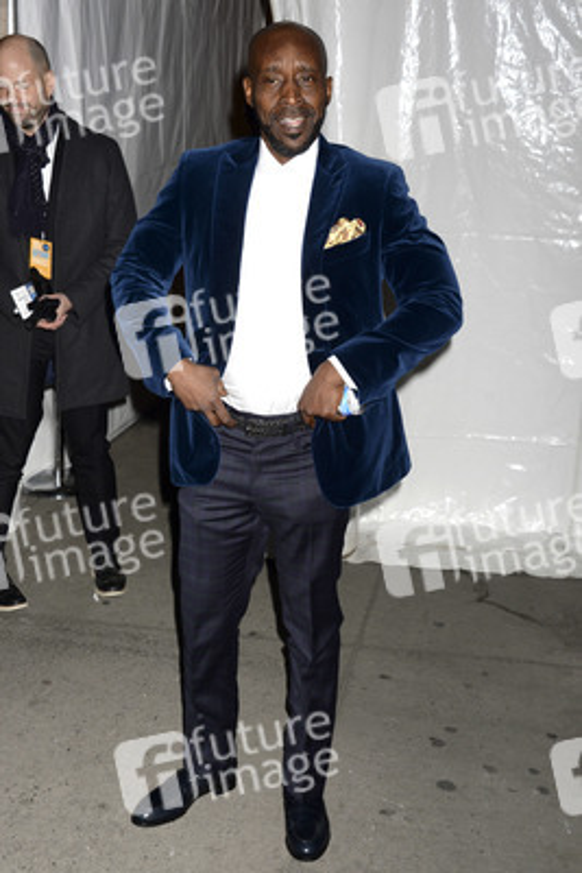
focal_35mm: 48
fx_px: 1163
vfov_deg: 41.1
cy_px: 436
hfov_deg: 28.1
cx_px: 291
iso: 800
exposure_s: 1/250
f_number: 4.5
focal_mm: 48
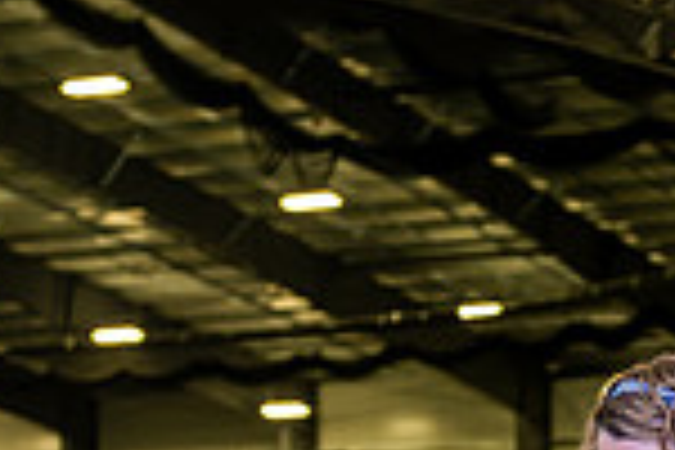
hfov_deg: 12.0
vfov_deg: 7.9
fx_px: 3187
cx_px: 662
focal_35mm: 170
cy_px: 682
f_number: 3.2
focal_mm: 44
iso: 640
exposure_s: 1/200
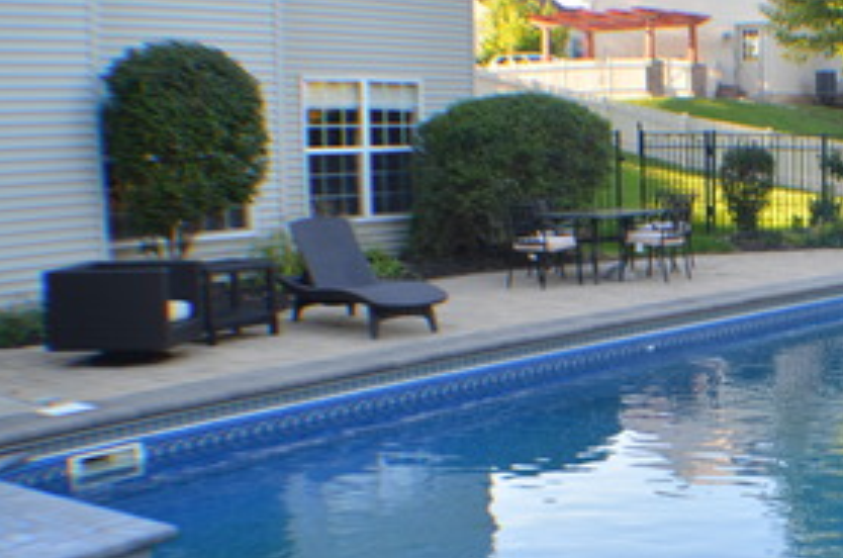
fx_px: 1612
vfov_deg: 19.6
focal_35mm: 69
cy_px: 385
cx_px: 910
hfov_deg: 27.1
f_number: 8
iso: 250
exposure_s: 1/60
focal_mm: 20
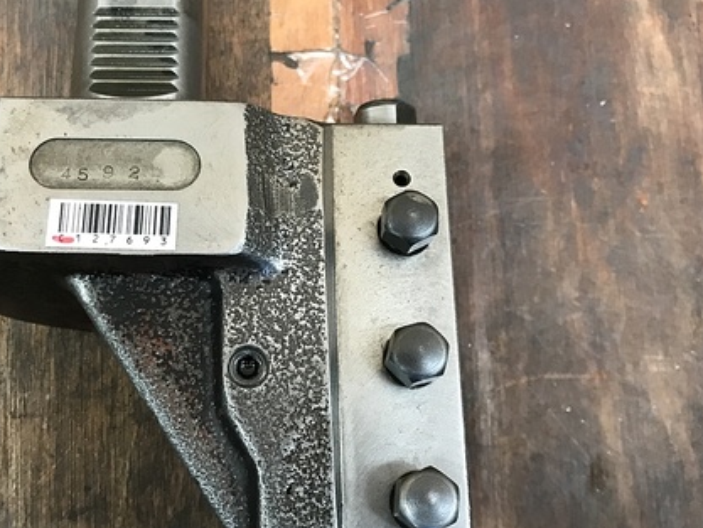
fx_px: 874
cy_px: 256
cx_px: 270
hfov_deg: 43.5
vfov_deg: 33.6
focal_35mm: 43
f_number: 1.8
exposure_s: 1/15
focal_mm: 3.99
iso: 64
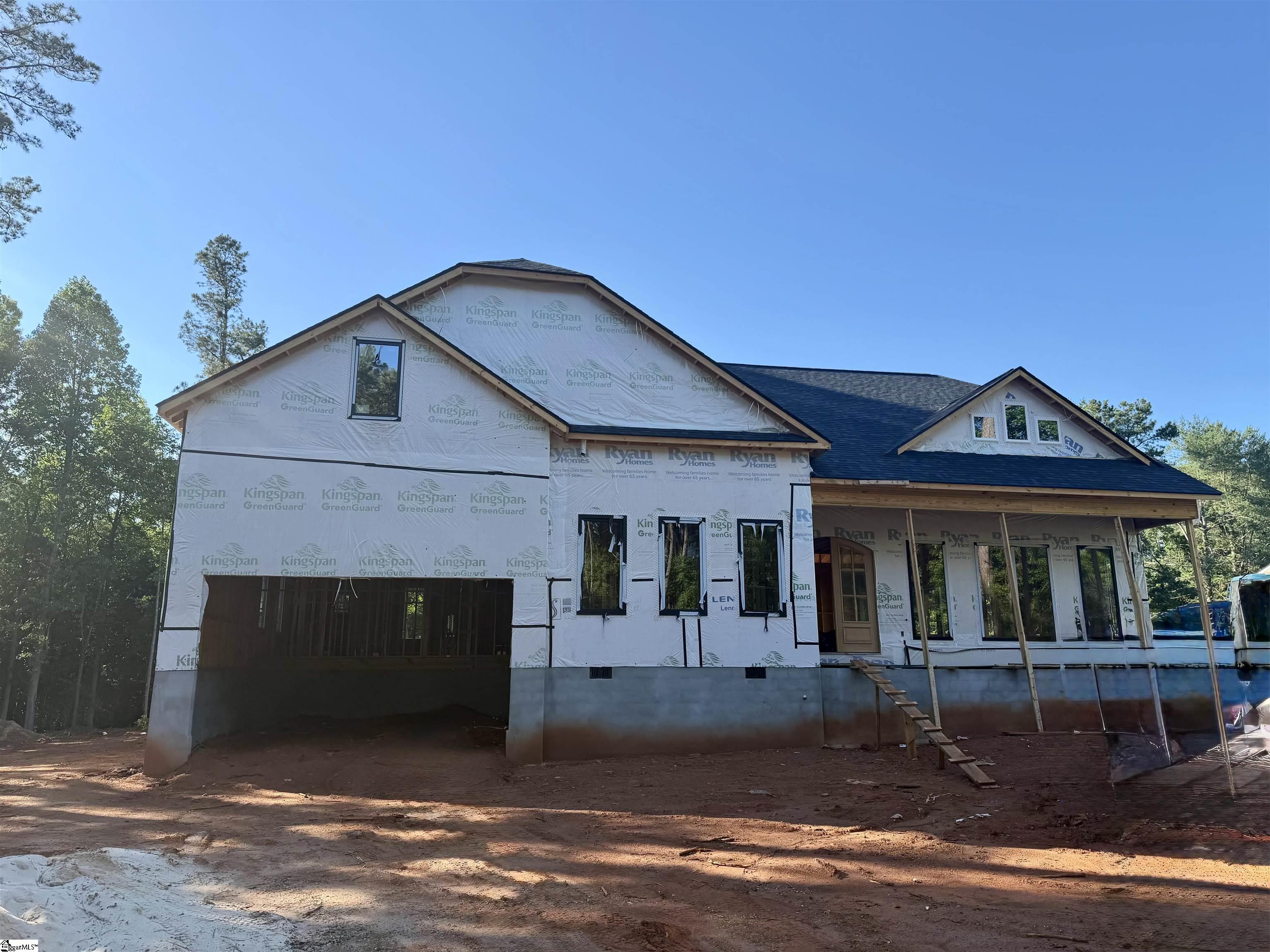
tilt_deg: +12.3
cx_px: 635
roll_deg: +0.2
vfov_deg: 56.8
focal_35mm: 24
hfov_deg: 71.6
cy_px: 476
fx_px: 881
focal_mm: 6.76
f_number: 1.78
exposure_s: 1/2000
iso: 80
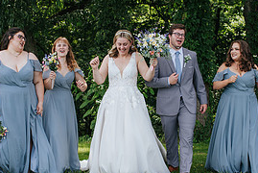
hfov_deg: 24.2
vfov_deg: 16.3
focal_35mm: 84
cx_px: 130
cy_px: 102
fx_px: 603
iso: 125
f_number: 3.2
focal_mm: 35
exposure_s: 1/400
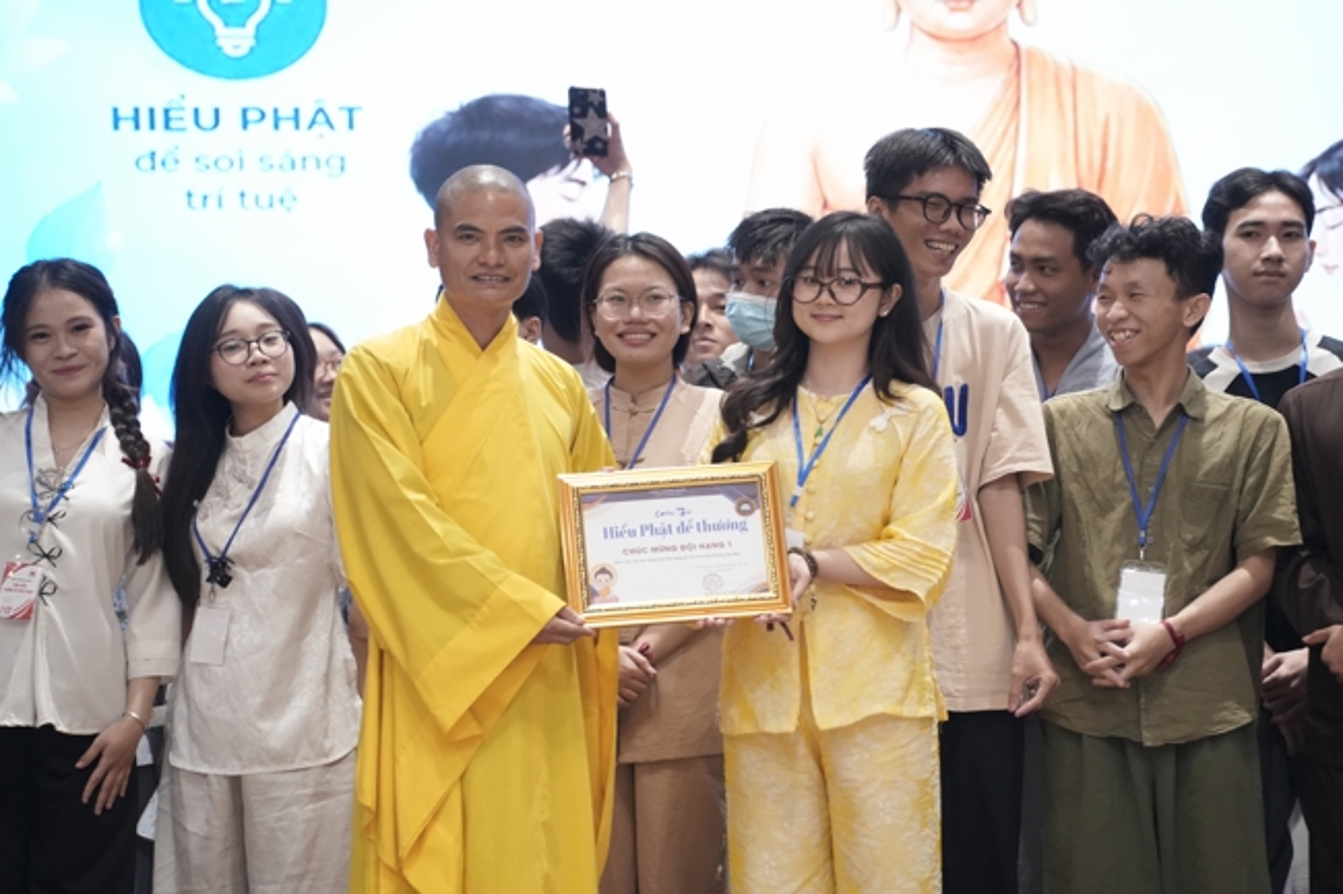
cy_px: 447
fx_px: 5594
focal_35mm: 150
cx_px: 672
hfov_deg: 13.7
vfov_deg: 9.1
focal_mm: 150
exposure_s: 1/160
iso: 5000
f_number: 4
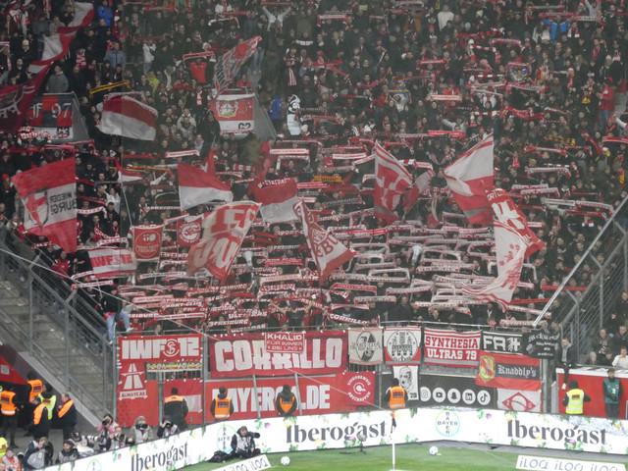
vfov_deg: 5.9
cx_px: 314
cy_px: 236
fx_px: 4535
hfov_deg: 7.9
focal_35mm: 250
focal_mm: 44.8
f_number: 5.6
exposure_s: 1/80
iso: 800
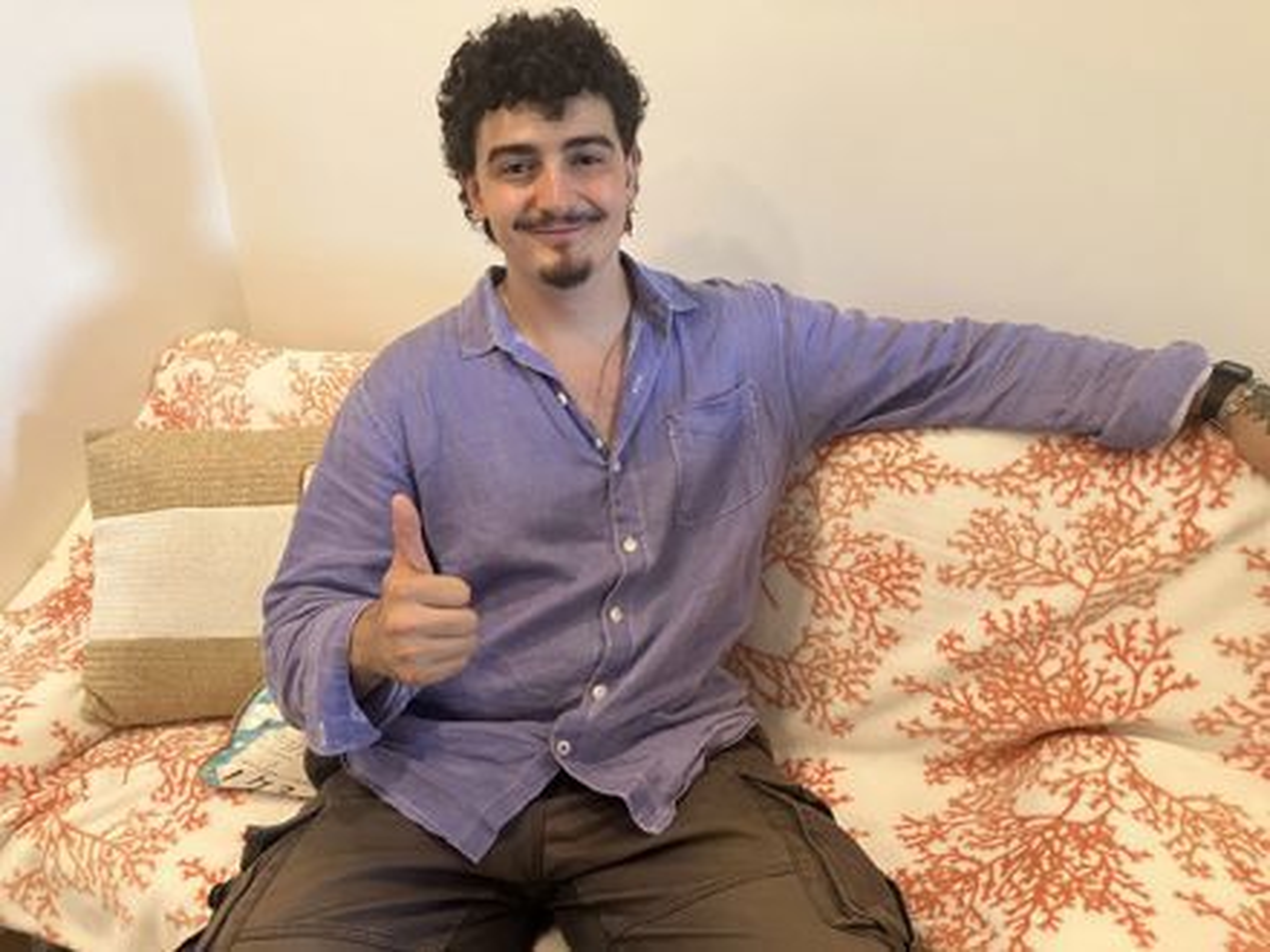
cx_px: 635
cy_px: 476
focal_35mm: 28
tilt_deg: -19.1
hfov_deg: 63.4
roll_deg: +4.4
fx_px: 1027
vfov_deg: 49.7
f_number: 1.8
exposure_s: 1/60
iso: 250
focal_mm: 3.99
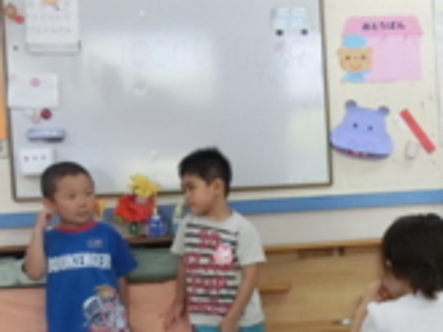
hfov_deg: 19.9
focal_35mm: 95
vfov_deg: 15.5
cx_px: 465
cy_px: 251
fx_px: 1216
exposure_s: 1/125
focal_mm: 6.9
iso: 800
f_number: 4.1
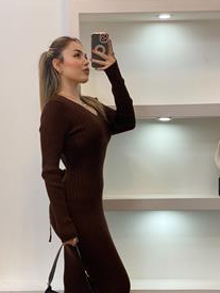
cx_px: 94
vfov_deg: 24.8
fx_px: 659
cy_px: 214
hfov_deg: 18.9
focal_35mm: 78
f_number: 2
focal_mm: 6
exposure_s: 1/100
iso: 80
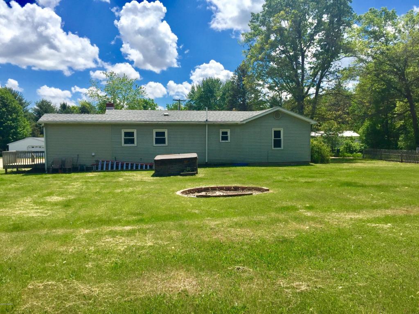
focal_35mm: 29
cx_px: 210
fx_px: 351
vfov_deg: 48.2
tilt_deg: -1.8
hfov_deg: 61.7
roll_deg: +0.0
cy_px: 157
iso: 32
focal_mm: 4.15
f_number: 2.2
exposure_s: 1/3300
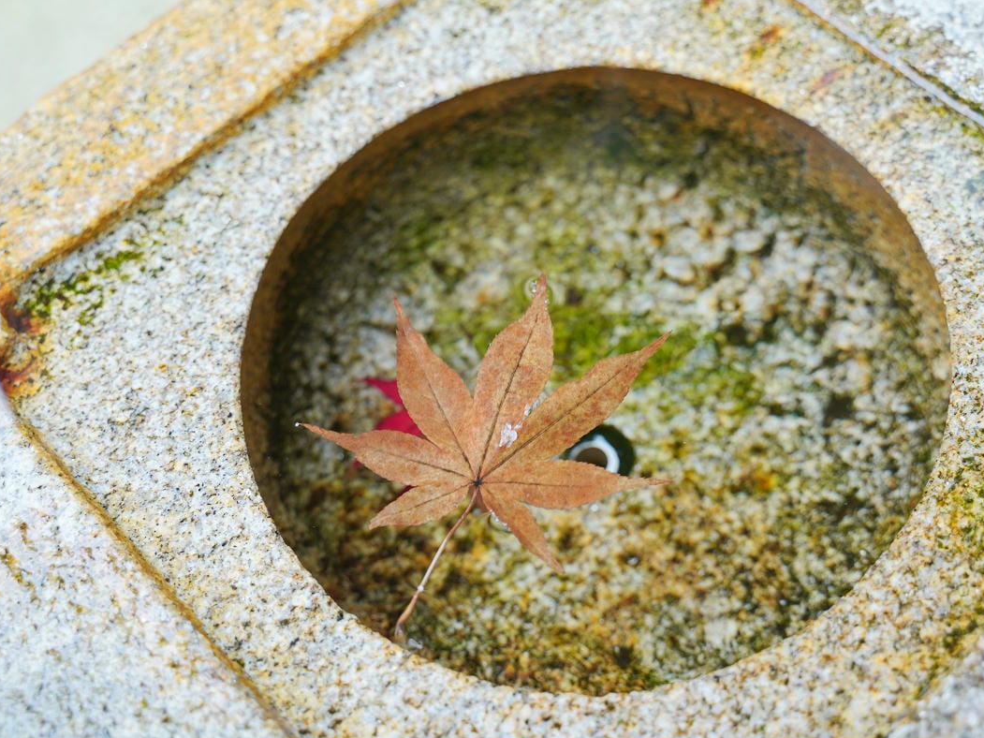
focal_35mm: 45
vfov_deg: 32.2
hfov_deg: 42.1
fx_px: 1279
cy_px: 373
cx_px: 521
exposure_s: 1/60
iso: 400
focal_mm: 41
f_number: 4
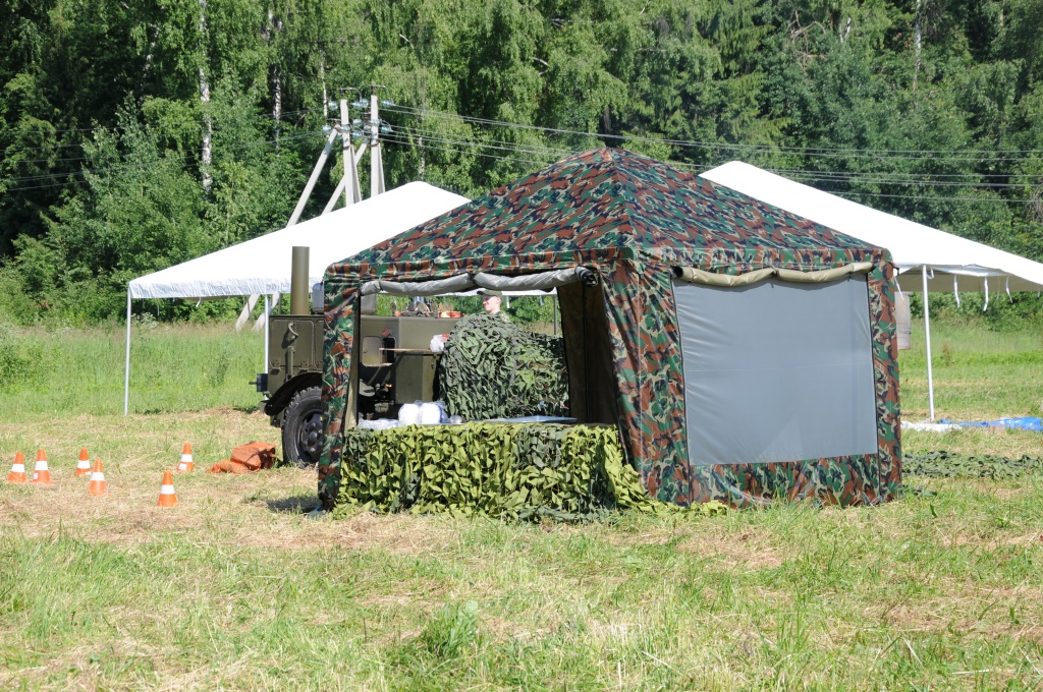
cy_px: 346
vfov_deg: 13.8
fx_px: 2865
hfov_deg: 20.6
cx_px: 522
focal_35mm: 99
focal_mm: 66
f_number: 9
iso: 200
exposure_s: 1/320
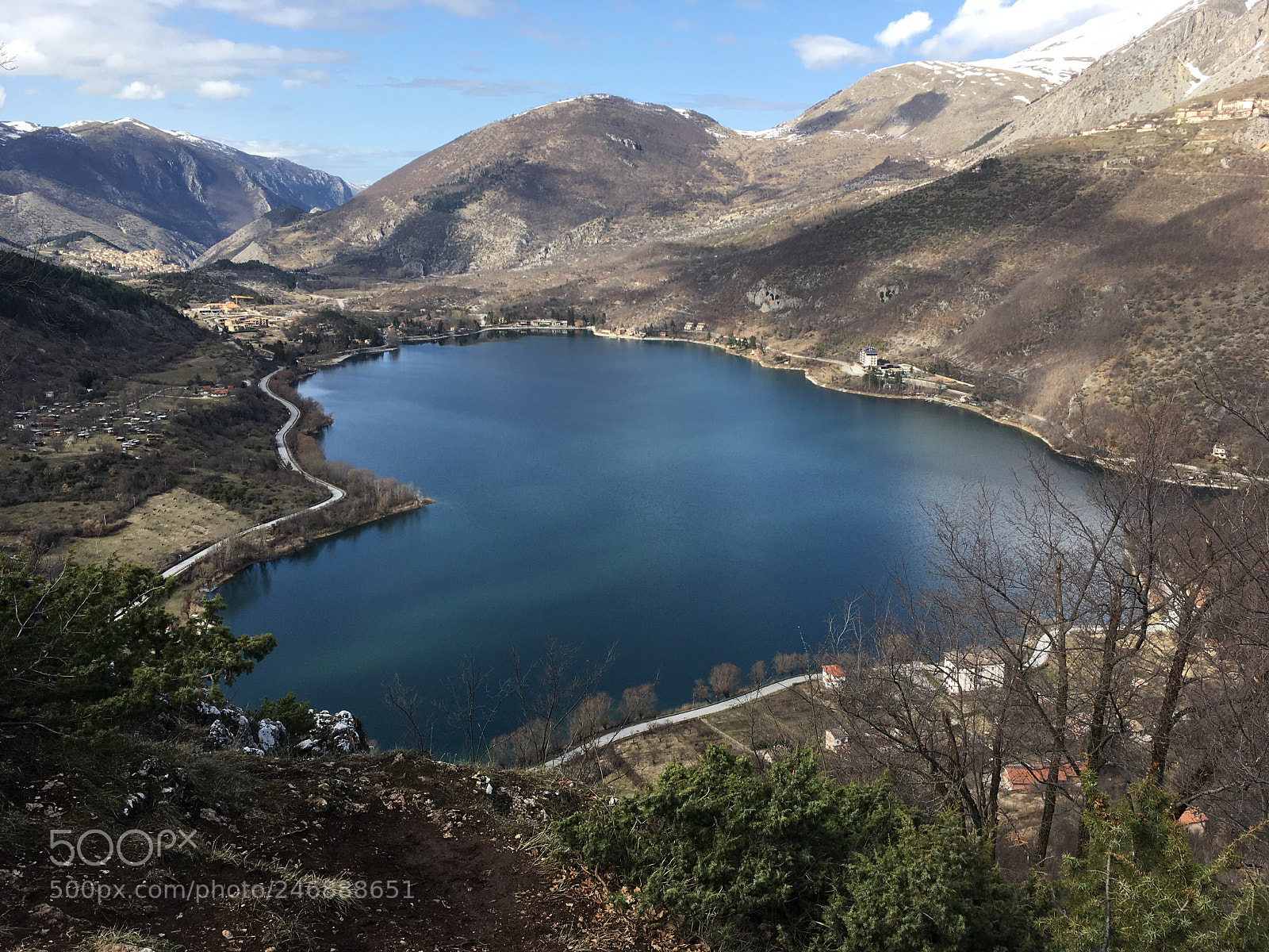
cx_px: 634
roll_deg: -1.2
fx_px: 1063
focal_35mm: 29
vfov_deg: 48.2
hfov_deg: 61.7
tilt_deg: -15.4
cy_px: 476
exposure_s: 1/855
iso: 25
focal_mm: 4.15
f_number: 2.2
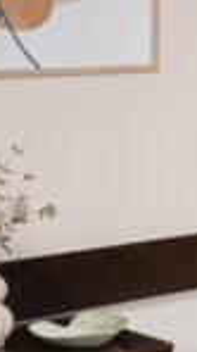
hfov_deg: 6.9
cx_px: 840
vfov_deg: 17.3
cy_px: 68
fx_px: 1145
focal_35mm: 123
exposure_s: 5
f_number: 11
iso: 400
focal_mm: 17
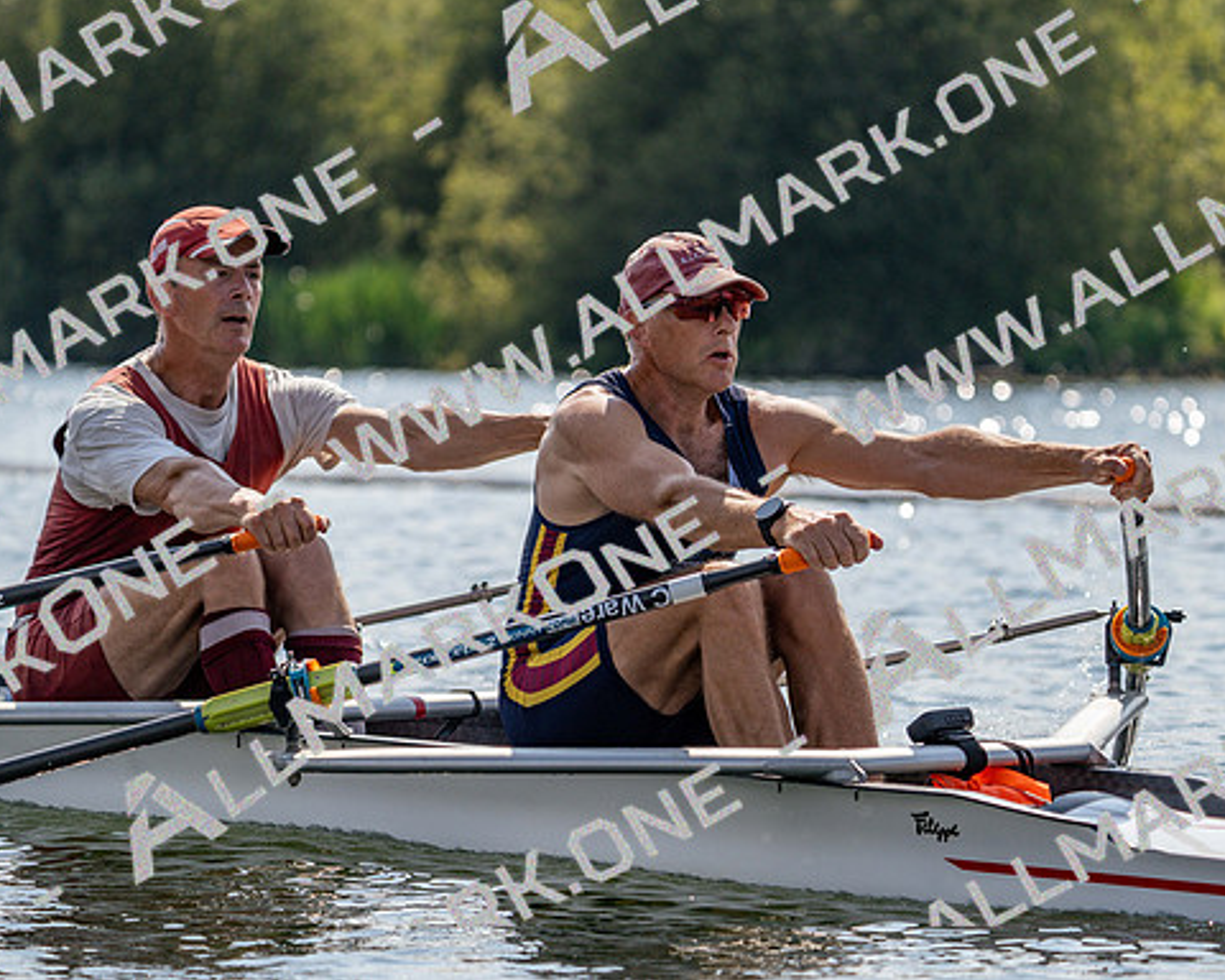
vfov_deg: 6.8
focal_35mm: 227
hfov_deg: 8.5
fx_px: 8230
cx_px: 643
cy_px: 489
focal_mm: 200
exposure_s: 1/1600
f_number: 5.6
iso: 200
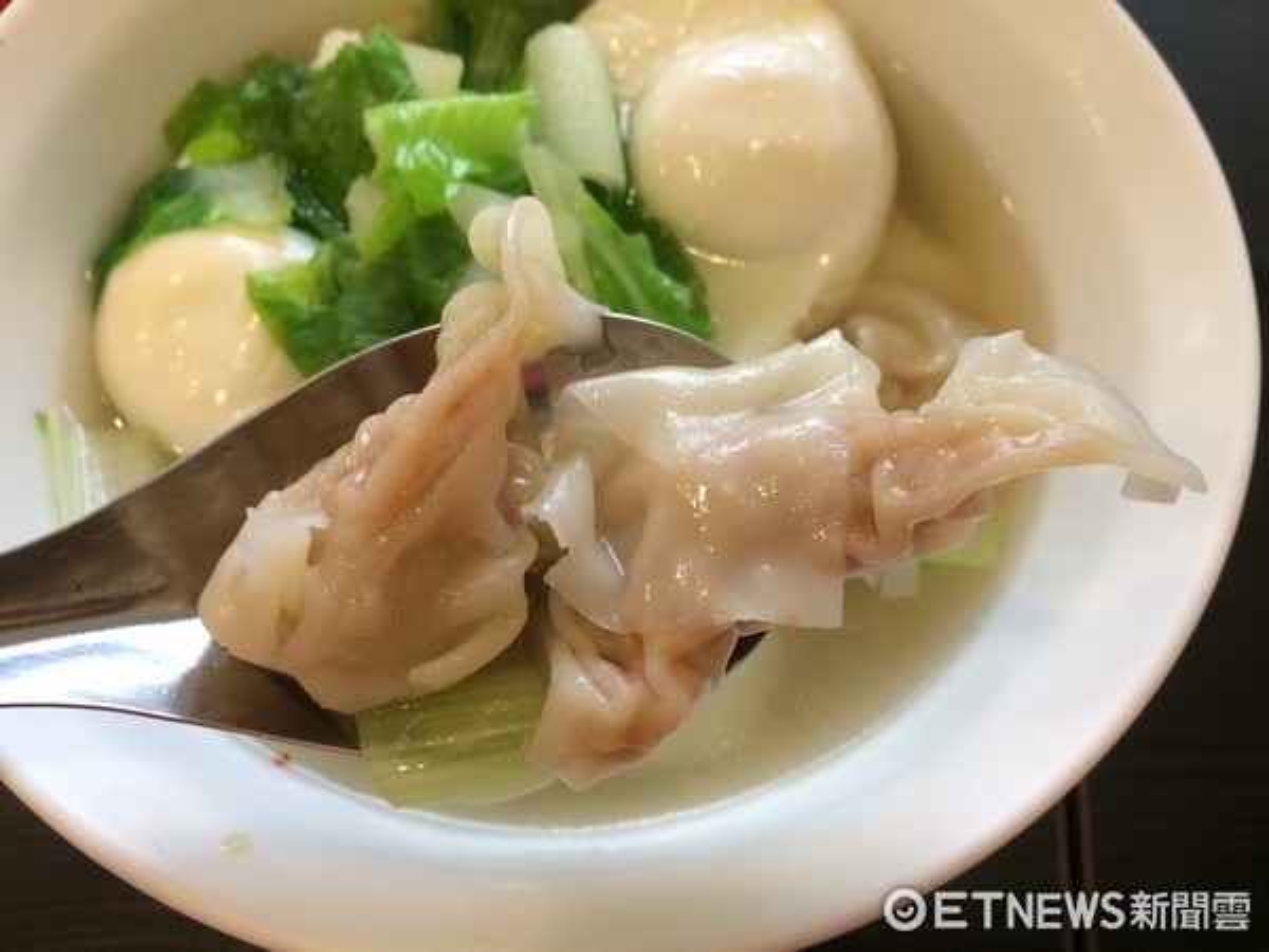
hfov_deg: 61.7
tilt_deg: -67.1
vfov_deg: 48.2
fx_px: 1063
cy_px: 476
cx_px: 634
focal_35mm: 29
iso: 40
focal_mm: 4.15
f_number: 2.2
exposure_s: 1/30
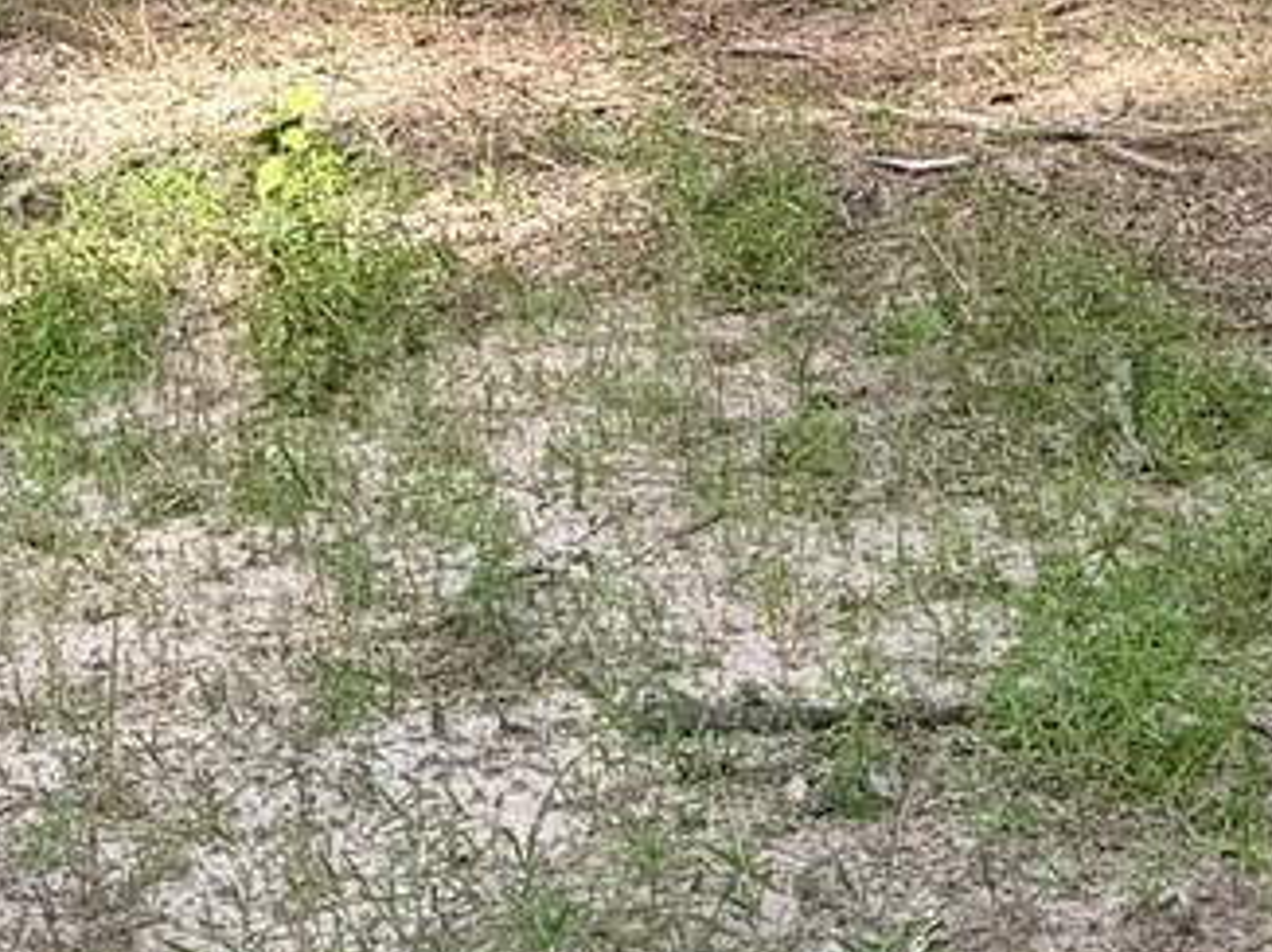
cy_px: -1455
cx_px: 913
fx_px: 5545
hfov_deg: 13.1
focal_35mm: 151
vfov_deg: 8.8
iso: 80
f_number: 1.78
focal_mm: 6.76
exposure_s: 1/689
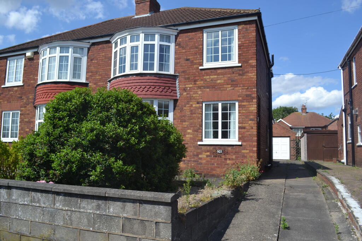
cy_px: 120
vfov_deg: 47.9
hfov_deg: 67.4
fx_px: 272
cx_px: 181
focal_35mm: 27
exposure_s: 1/250
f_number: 8
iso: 100
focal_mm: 18
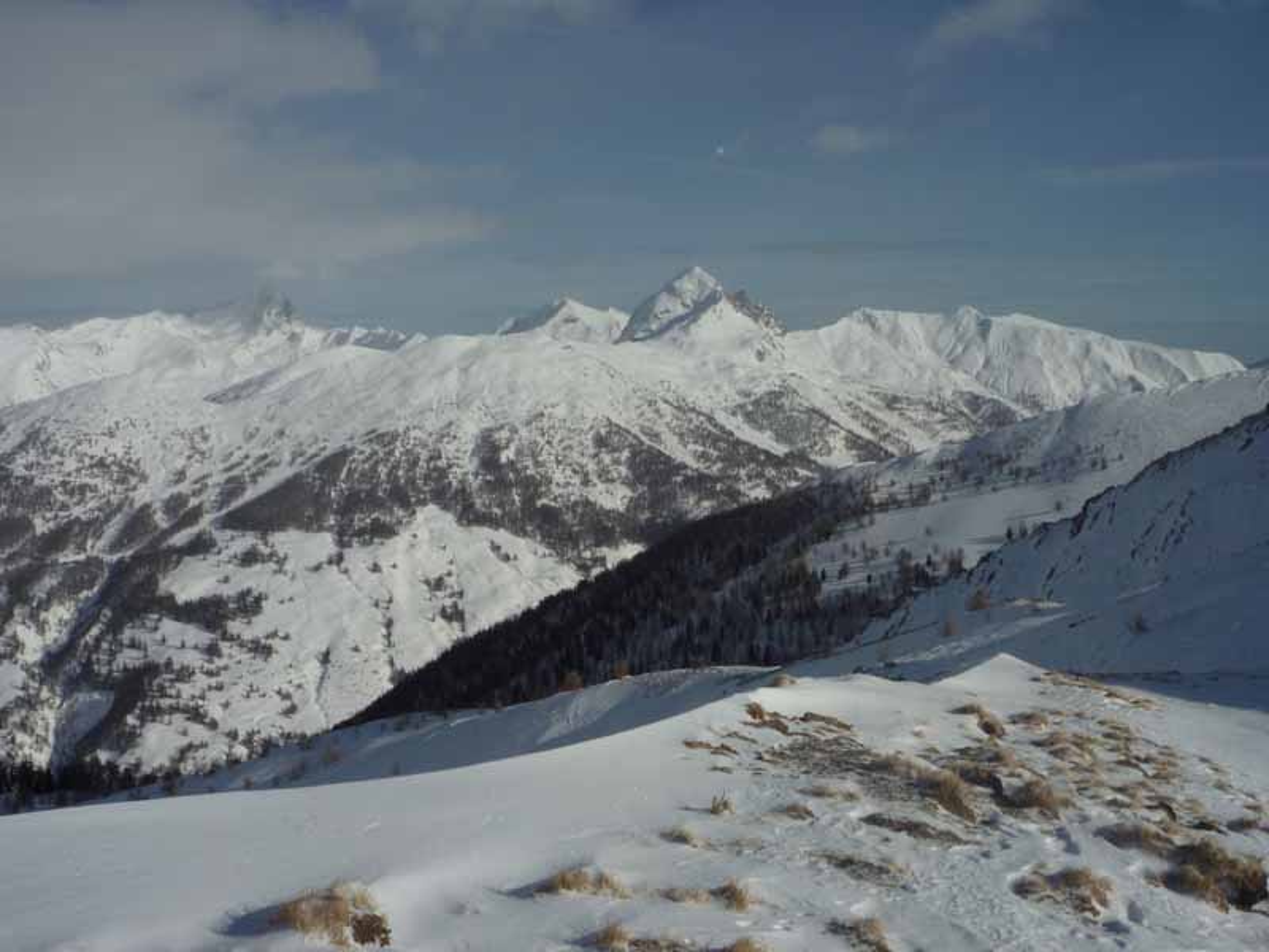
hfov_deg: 42.9
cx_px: 634
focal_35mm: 44
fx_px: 1613
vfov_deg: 32.9
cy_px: 476
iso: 100
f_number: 8
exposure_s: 1/800
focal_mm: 7.8
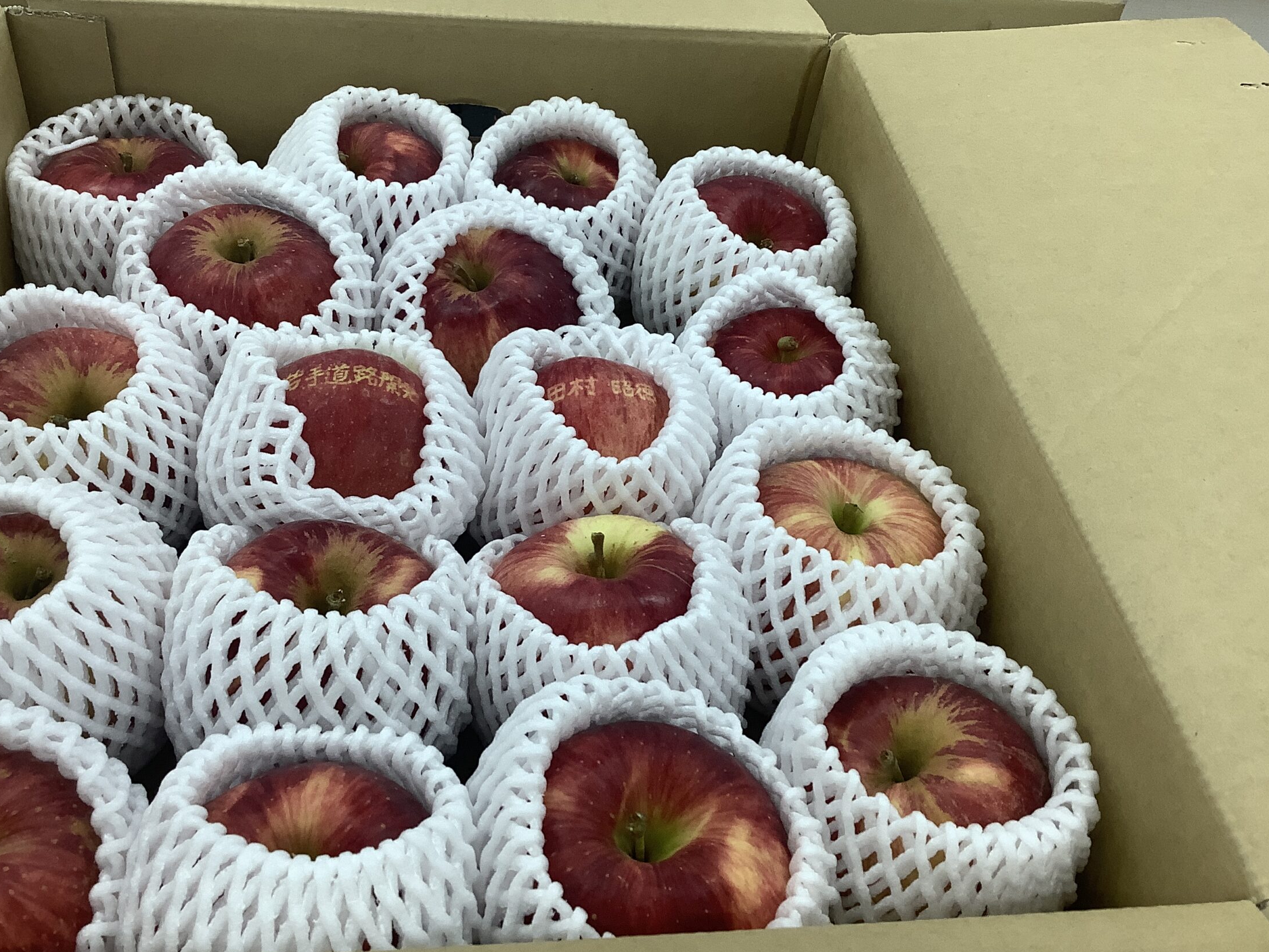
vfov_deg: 39.6
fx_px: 1320
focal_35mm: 36
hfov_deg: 51.3
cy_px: 415
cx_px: 592
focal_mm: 3.3
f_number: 2.4
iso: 64
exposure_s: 1/100
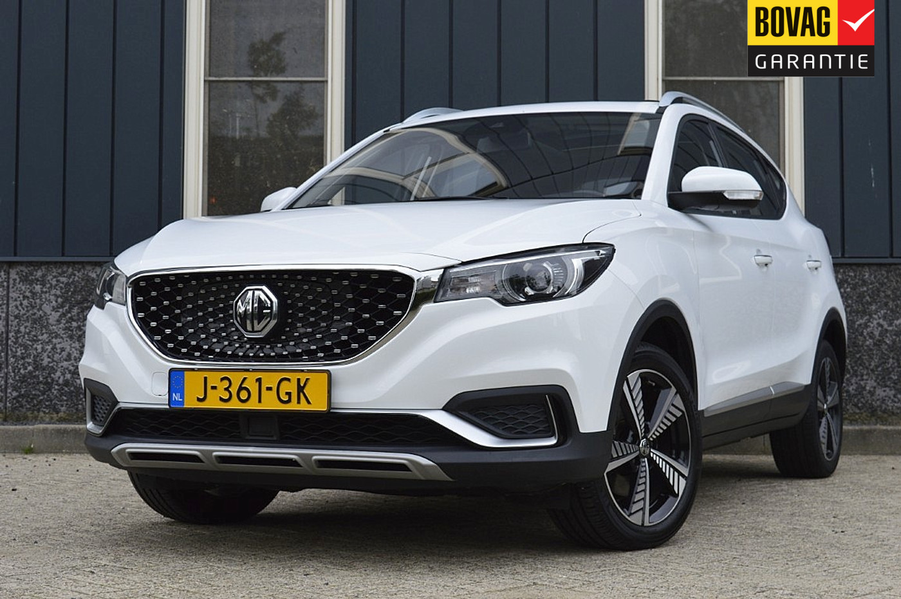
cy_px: 300
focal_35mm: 60
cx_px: 450
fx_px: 1500
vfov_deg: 22.6
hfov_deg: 33.4
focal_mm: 40
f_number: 9
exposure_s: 1/100
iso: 400
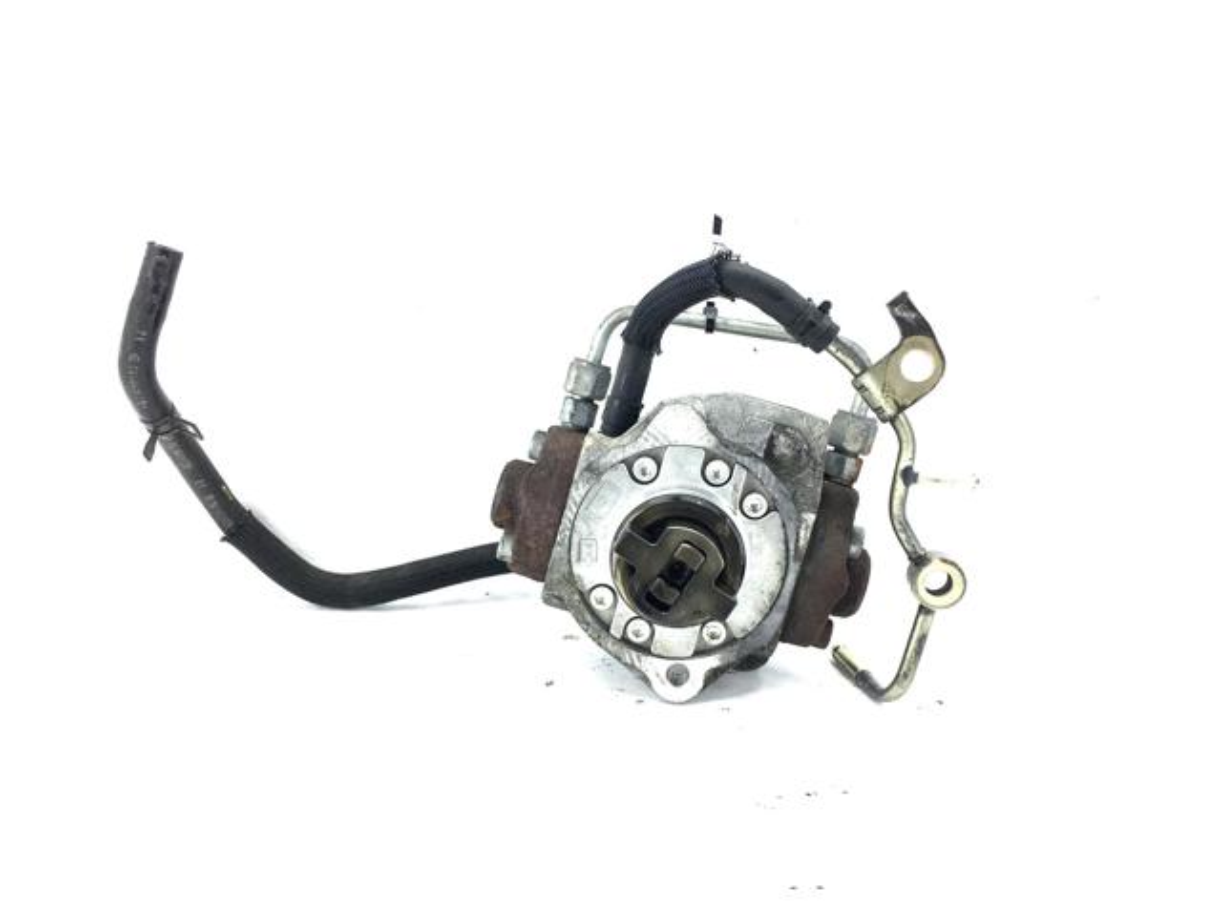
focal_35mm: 29
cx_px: 611
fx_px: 1024
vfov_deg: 48.2
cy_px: 458
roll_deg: -0.2
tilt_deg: -10.2
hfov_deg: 61.7
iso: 25
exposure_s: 1/237
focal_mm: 4.15
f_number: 2.2
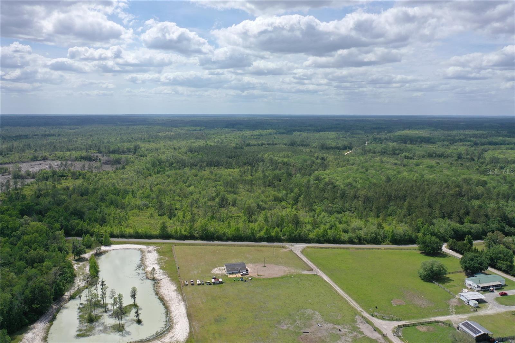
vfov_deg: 46.4
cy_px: 172
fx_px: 400
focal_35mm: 28
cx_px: 258
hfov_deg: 65.5
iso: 100
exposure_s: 1/2500
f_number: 2.8
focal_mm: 10.26
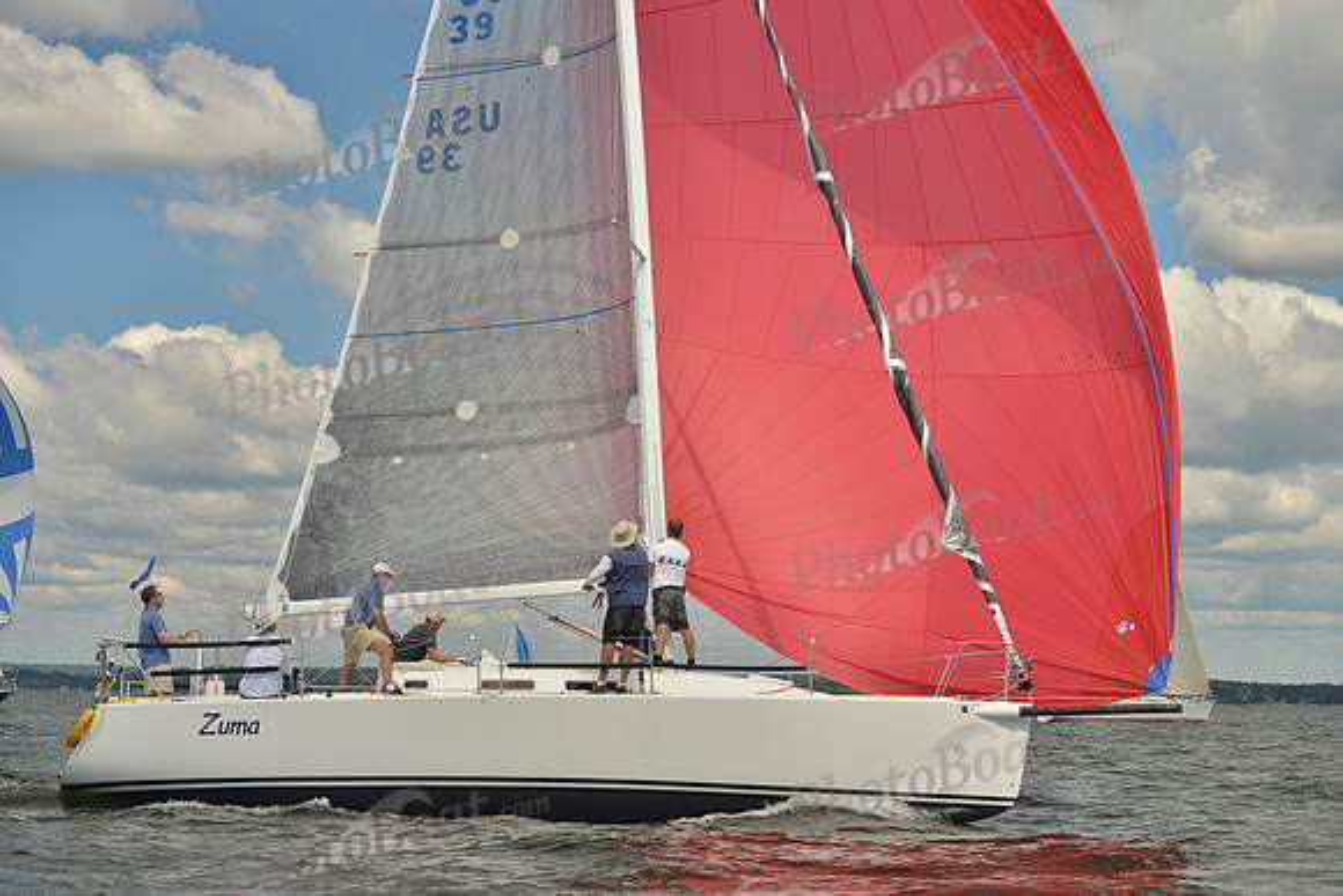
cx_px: 672
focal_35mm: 70
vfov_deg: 19.5
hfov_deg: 28.8
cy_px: 448
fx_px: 2612
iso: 200
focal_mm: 70
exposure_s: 1/800
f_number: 5.6
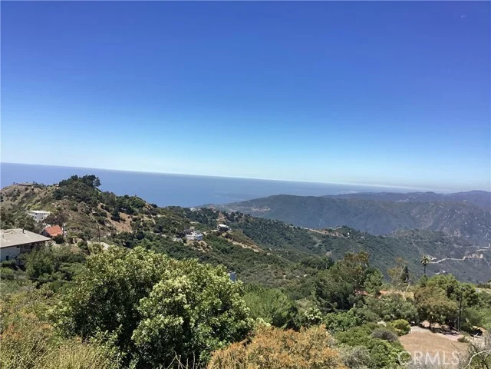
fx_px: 440
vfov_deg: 45.4
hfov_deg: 58.4
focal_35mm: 31
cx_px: 246
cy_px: 184
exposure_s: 1/1852
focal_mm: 3.3
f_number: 2.4
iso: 25
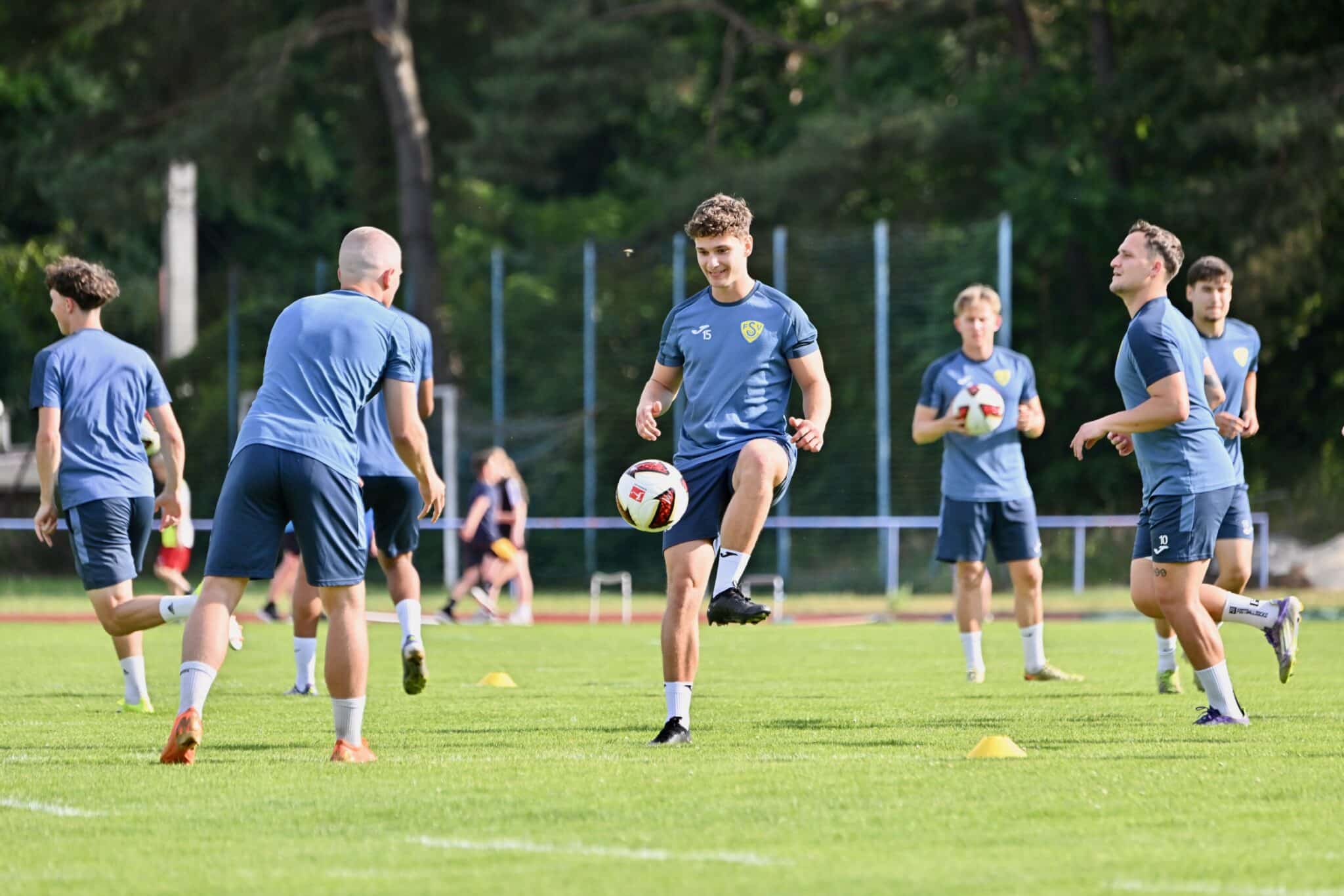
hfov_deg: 6.1
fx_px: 12691
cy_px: 448
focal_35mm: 340
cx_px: 672
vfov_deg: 4.0
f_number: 5.6
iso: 500
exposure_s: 1/1600
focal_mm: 340
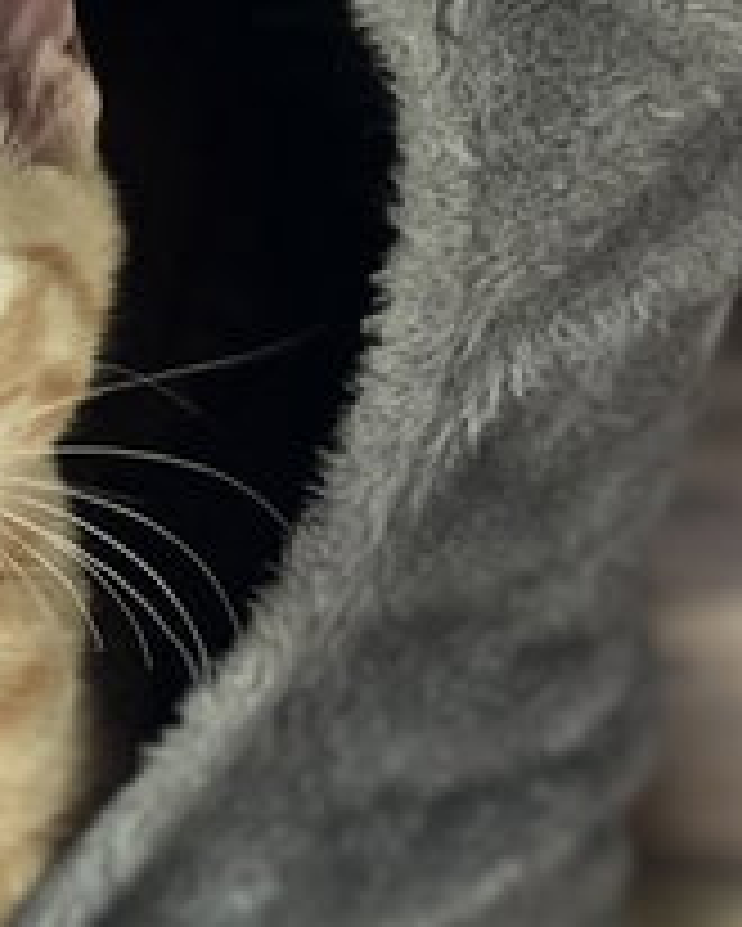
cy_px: 637
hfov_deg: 18.0
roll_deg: -0.7
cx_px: -99
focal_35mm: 82
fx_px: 2249
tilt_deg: -40.5
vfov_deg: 23.1
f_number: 1.6
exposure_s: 1/30
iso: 640
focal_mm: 4.2
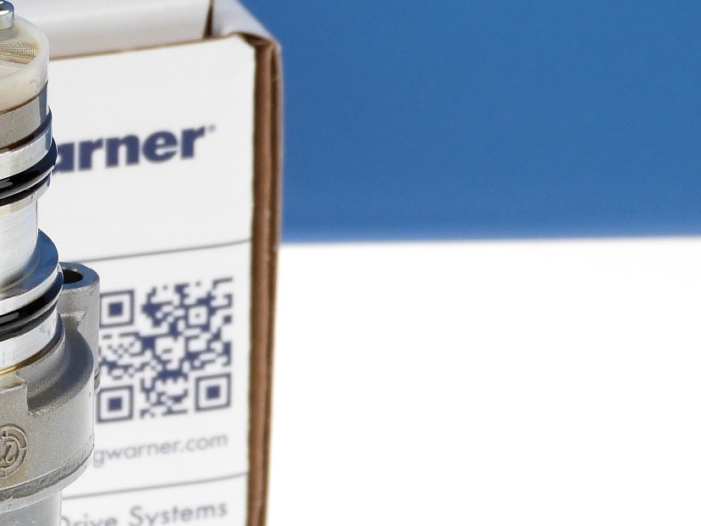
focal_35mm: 239
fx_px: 4840
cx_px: -138
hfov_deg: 8.2
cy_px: 422
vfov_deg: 6.2
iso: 100
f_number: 3.5
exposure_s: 1/100
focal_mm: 17.9
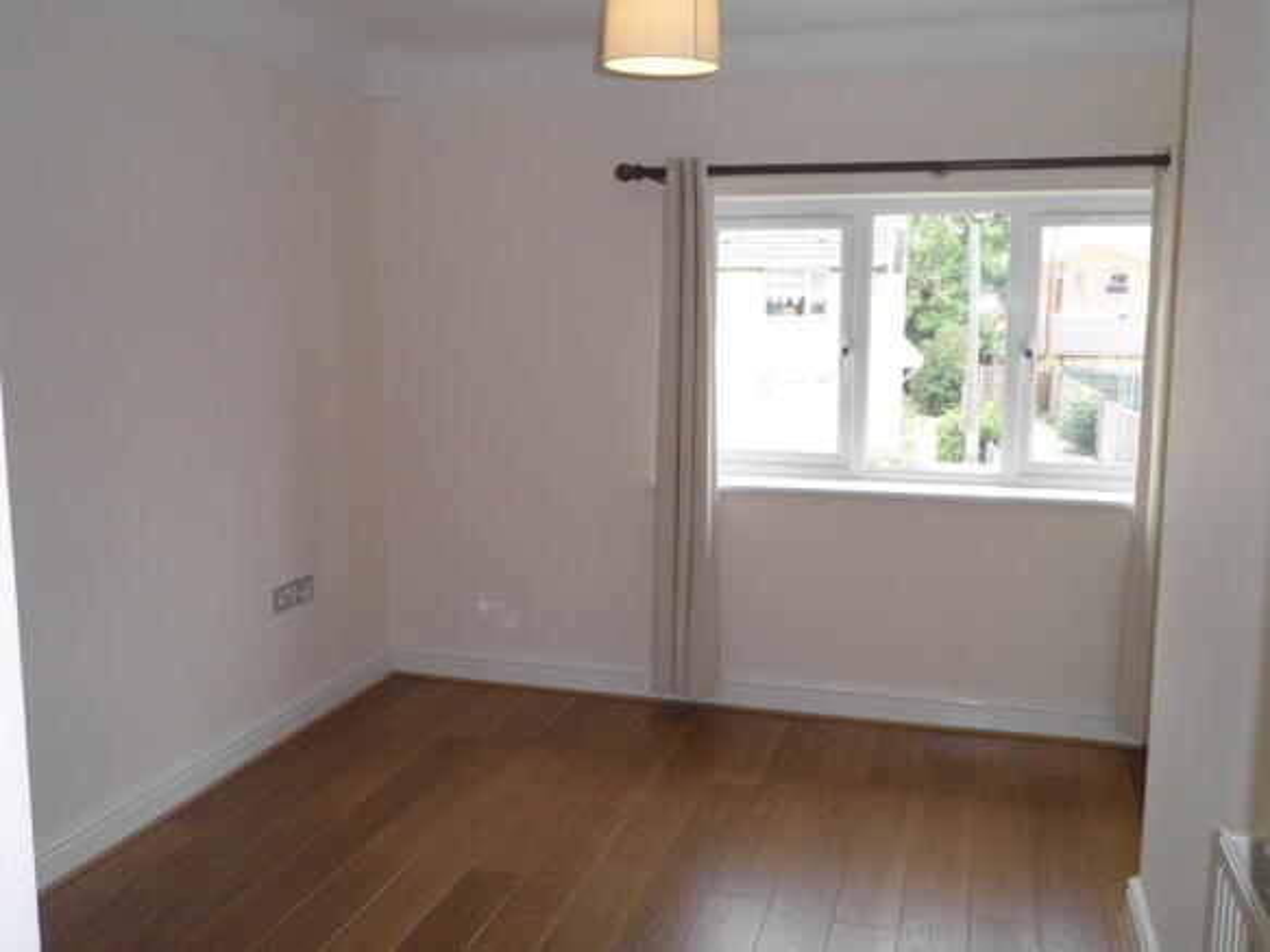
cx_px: 635
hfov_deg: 56.8
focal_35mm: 32
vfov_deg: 44.1
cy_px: 476
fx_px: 1174
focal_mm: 5.9
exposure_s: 1/50
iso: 160
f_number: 3.7
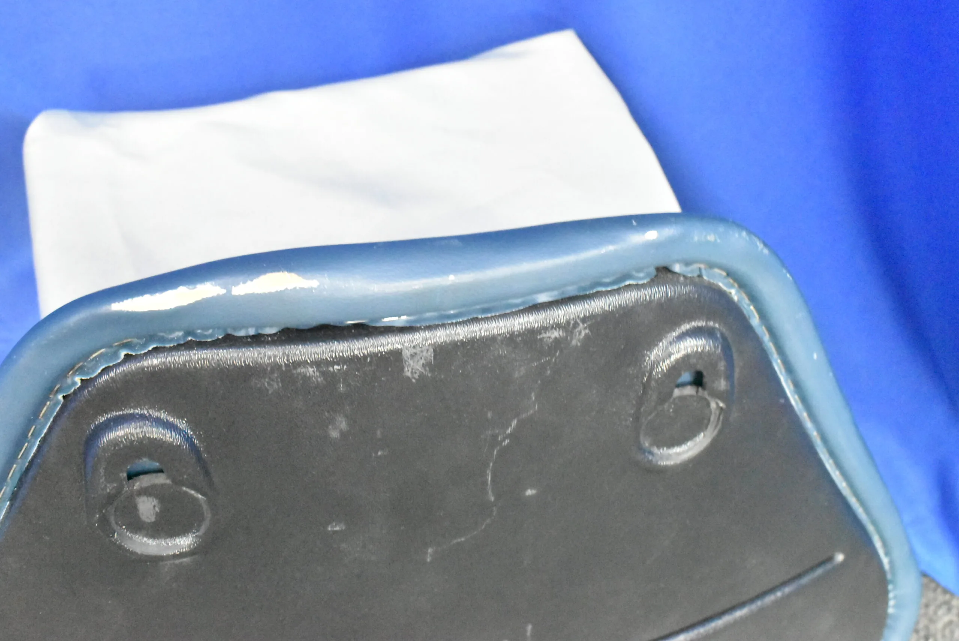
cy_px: 320
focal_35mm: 38
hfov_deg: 51.3
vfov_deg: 35.6
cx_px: 480
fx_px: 1000
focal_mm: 25
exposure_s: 1/40
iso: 20000
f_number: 8
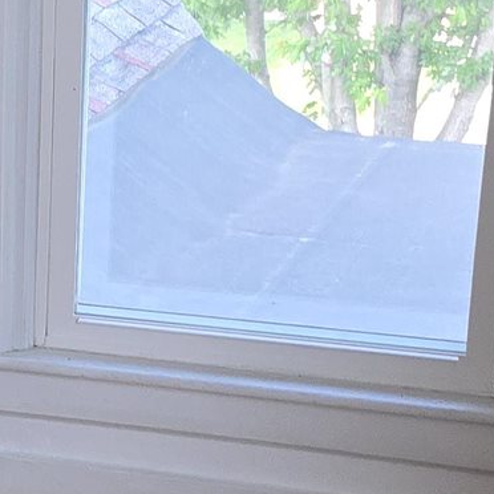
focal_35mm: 126
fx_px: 2034
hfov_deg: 12.5
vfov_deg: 13.8
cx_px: -414
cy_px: 398
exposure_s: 1/60
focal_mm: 6.3
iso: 100
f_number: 1.7
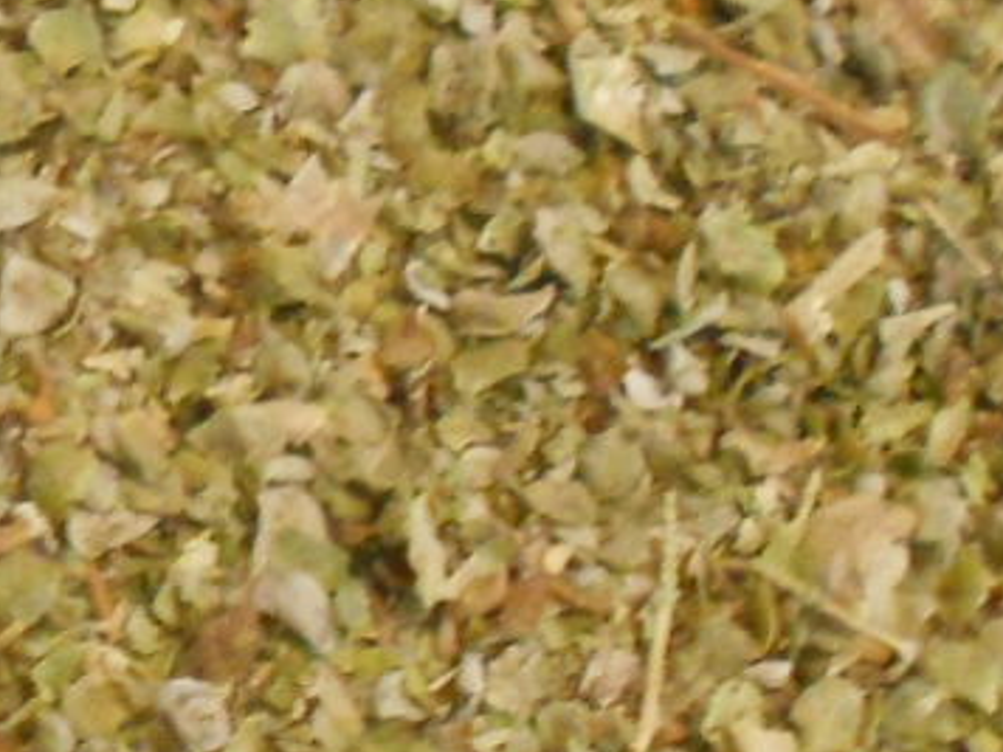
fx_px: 3912
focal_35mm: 135
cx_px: -203
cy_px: 698
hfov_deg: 14.2
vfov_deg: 10.9
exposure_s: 1/25
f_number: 3.4
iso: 800
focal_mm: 5.1
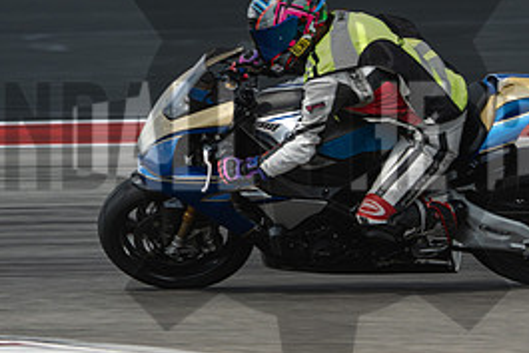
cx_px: 317
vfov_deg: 2.1
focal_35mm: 657
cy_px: 139
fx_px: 9659
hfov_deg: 3.1
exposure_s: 1/320
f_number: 4.5
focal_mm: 200
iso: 160
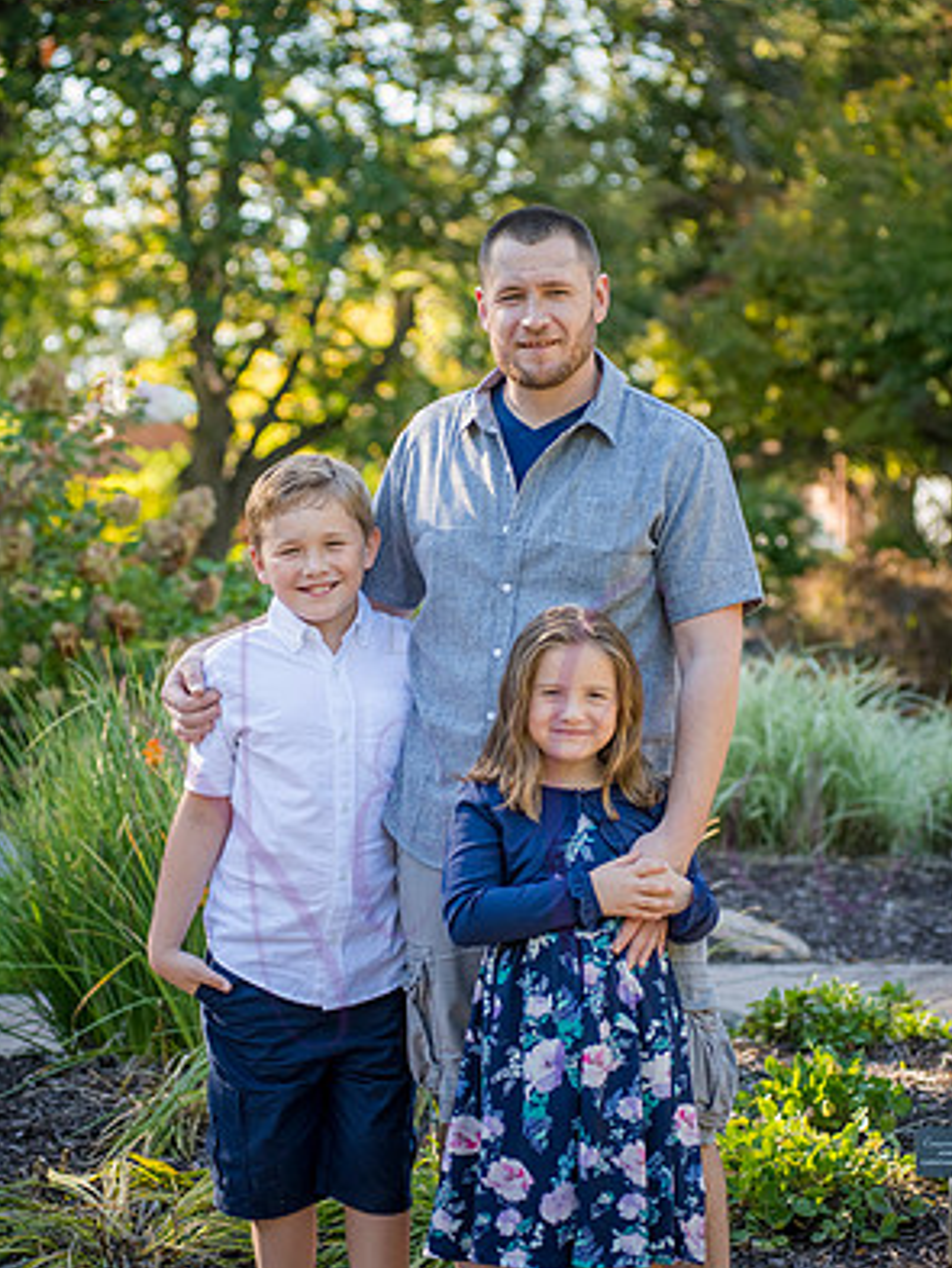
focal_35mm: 88
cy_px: 626
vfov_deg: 22.2
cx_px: 481
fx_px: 3225
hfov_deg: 16.8
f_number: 4
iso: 400
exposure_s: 1/400
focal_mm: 80
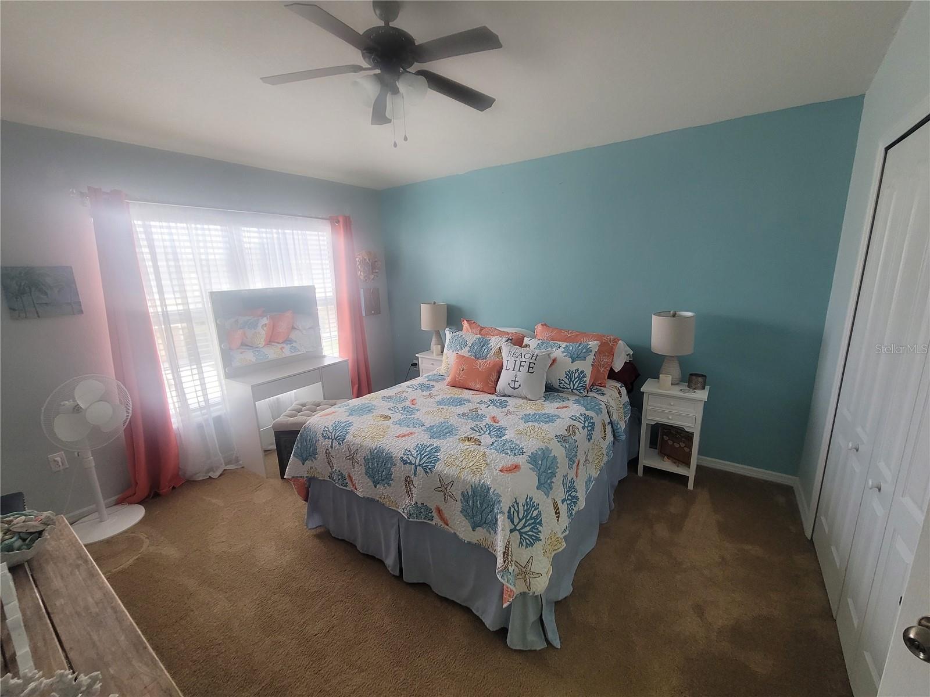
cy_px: 348
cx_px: 465
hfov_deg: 106.2
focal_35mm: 13
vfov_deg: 89.9
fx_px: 349
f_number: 2.2
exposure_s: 1/60
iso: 200
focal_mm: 2.2
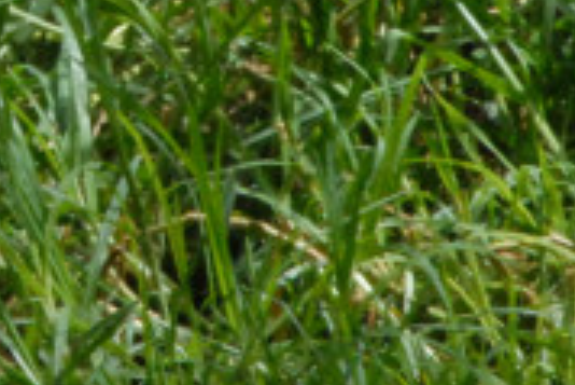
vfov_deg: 1.0
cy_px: -112
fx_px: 21611
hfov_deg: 1.5
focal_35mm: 1352
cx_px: -142
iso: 1100
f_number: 25
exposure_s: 1/125
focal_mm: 200
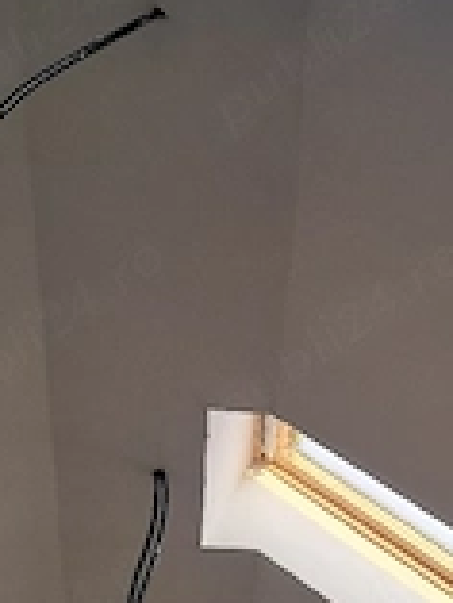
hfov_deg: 23.4
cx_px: 415
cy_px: 380
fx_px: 1063
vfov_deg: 31.5
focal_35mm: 61
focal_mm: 5.23
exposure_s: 1/100
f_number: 1.8
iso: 50
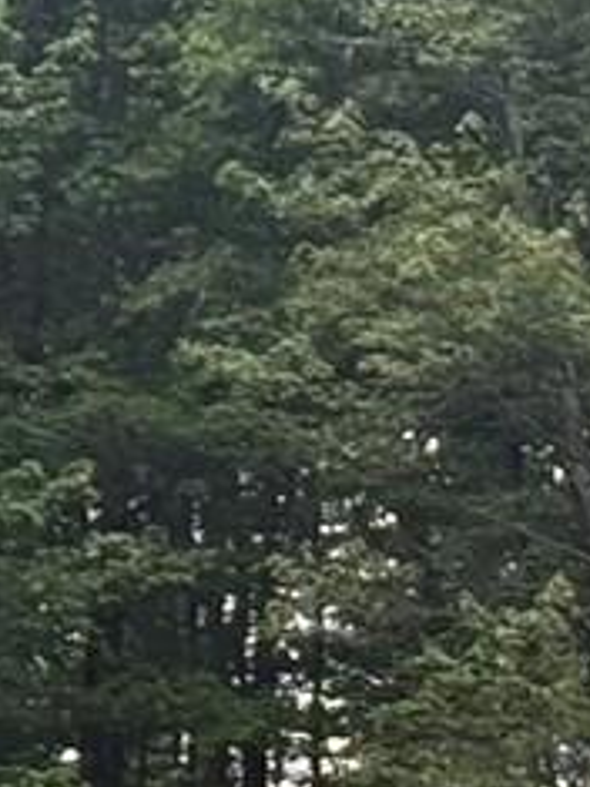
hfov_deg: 3.4
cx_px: 2189
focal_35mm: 419
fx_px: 9531
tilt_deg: +11.0
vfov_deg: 4.7
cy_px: 844
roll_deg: +3.0
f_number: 1.78
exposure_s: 1/240
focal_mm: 6.76
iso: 125
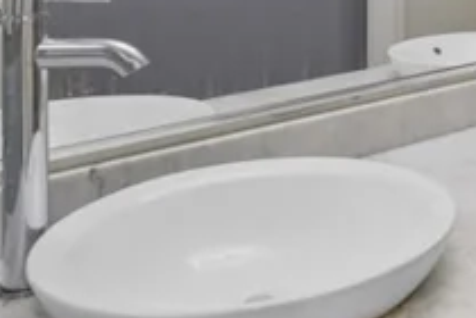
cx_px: 573
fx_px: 846
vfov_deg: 19.5
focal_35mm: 64
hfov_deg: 27.6
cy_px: -102
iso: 1250
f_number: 4
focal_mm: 16
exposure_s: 1/15
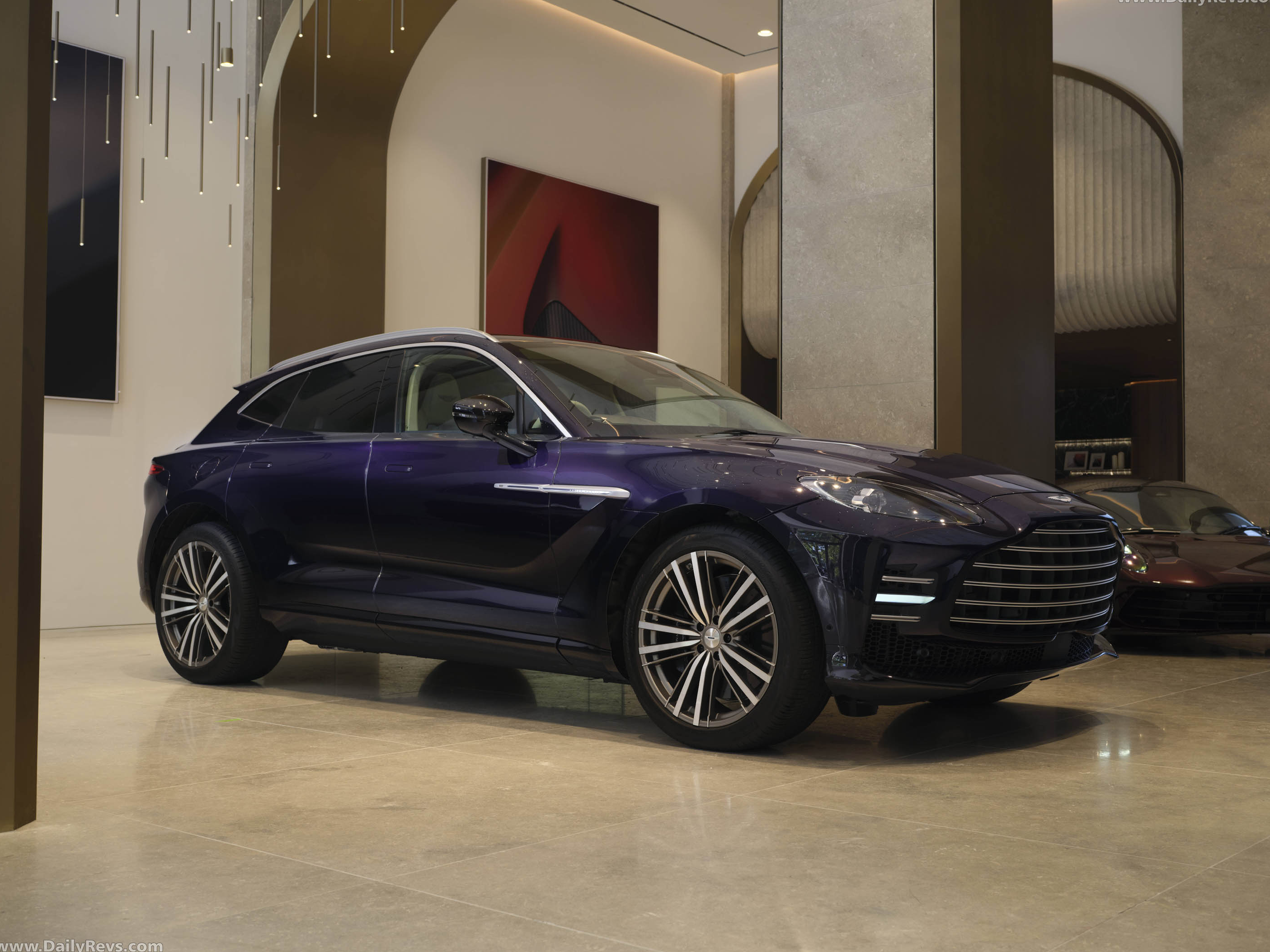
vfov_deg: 35.1
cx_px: 638
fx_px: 1504
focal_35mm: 41
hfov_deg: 45.8
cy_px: 473
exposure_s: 1/20
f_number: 7.1
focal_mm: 50
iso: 500
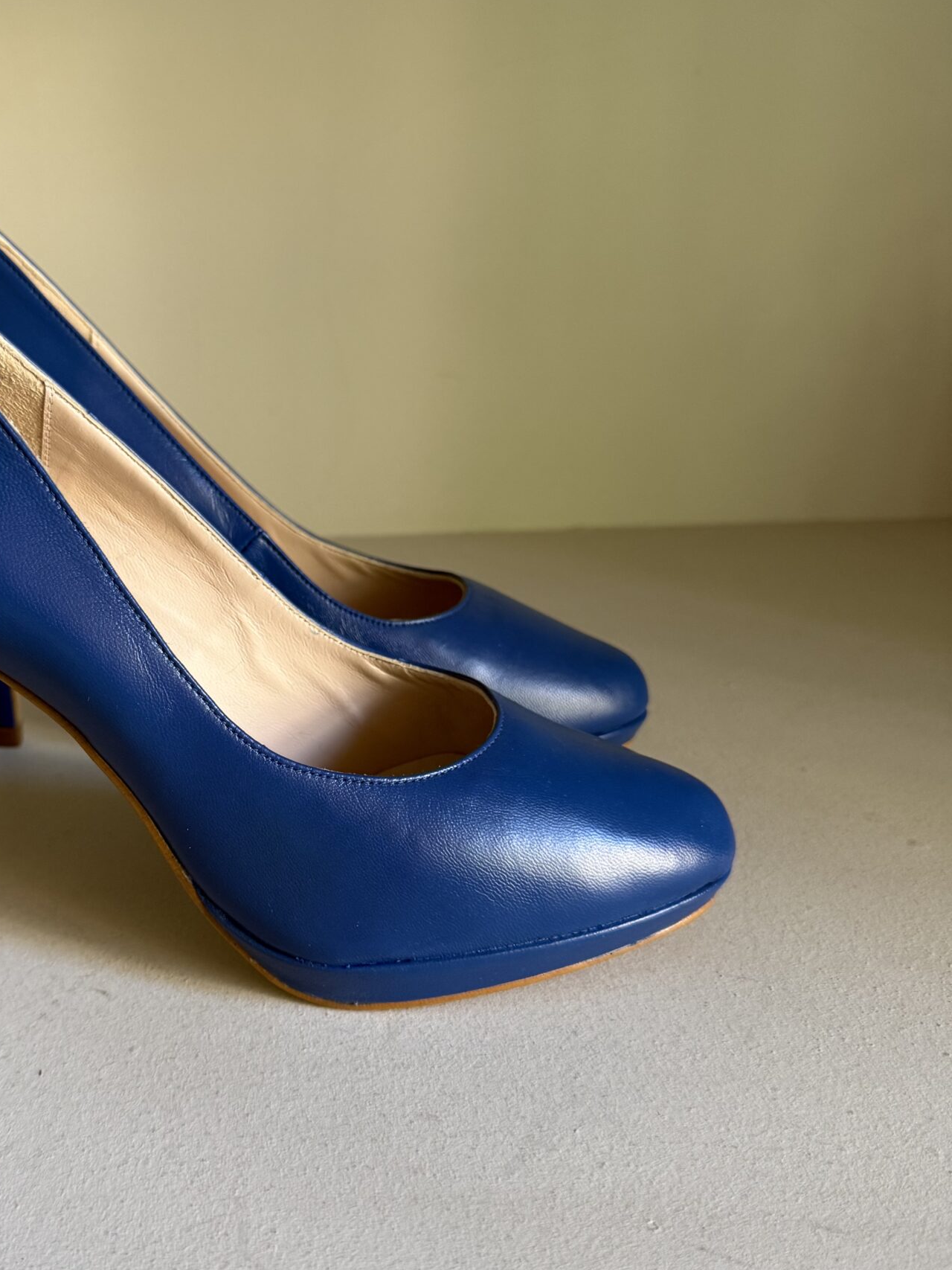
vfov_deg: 51.4
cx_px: 239
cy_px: 646
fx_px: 1320
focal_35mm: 36
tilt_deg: -21.2
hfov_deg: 38.6
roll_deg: +1.0
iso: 200
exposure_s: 1/76
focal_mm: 6.76
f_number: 1.78
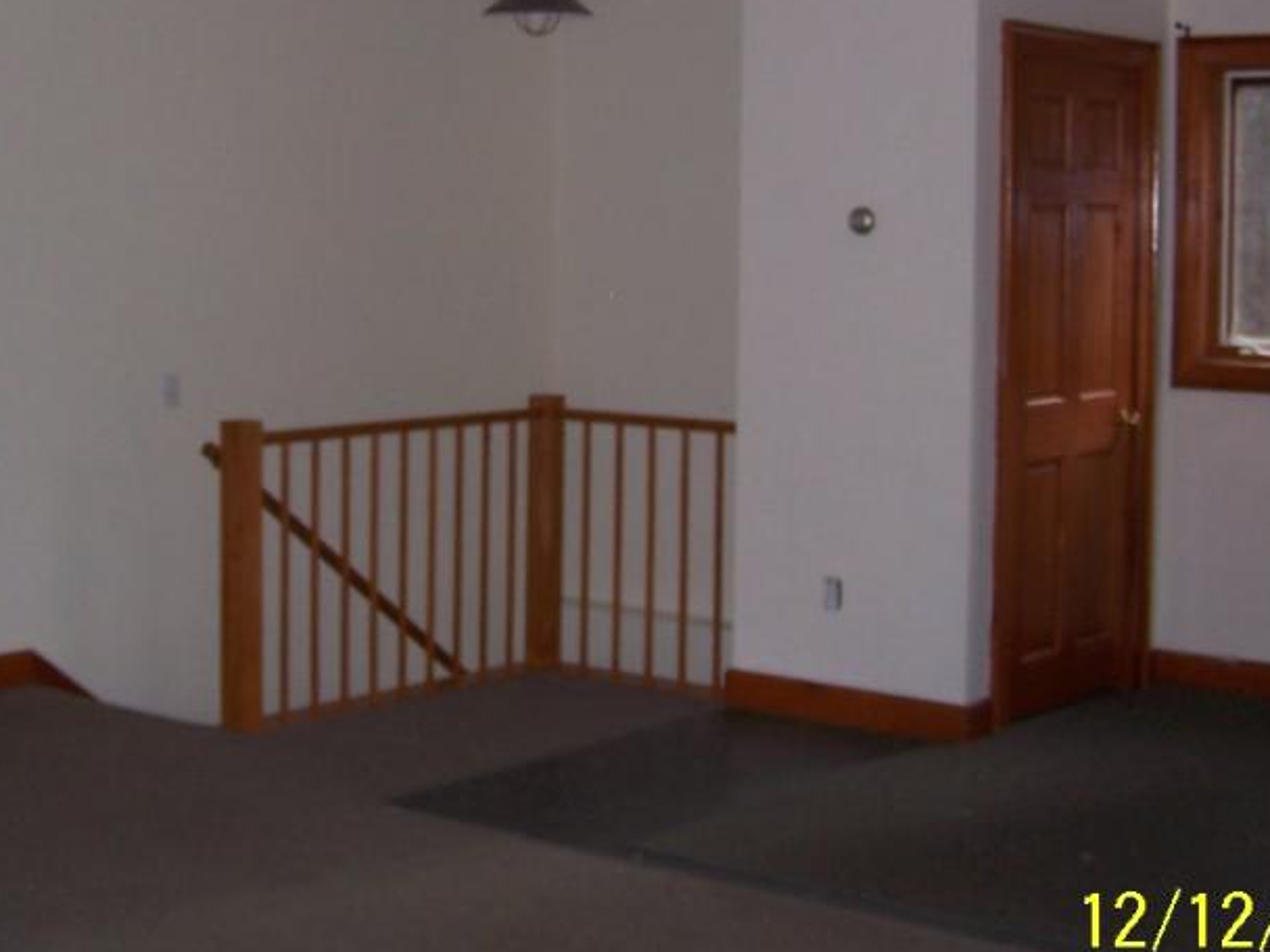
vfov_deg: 22.8
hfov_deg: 30.2
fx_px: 2348
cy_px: 322
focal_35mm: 64
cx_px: 493
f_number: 2.8
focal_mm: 6.3
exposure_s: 1/60
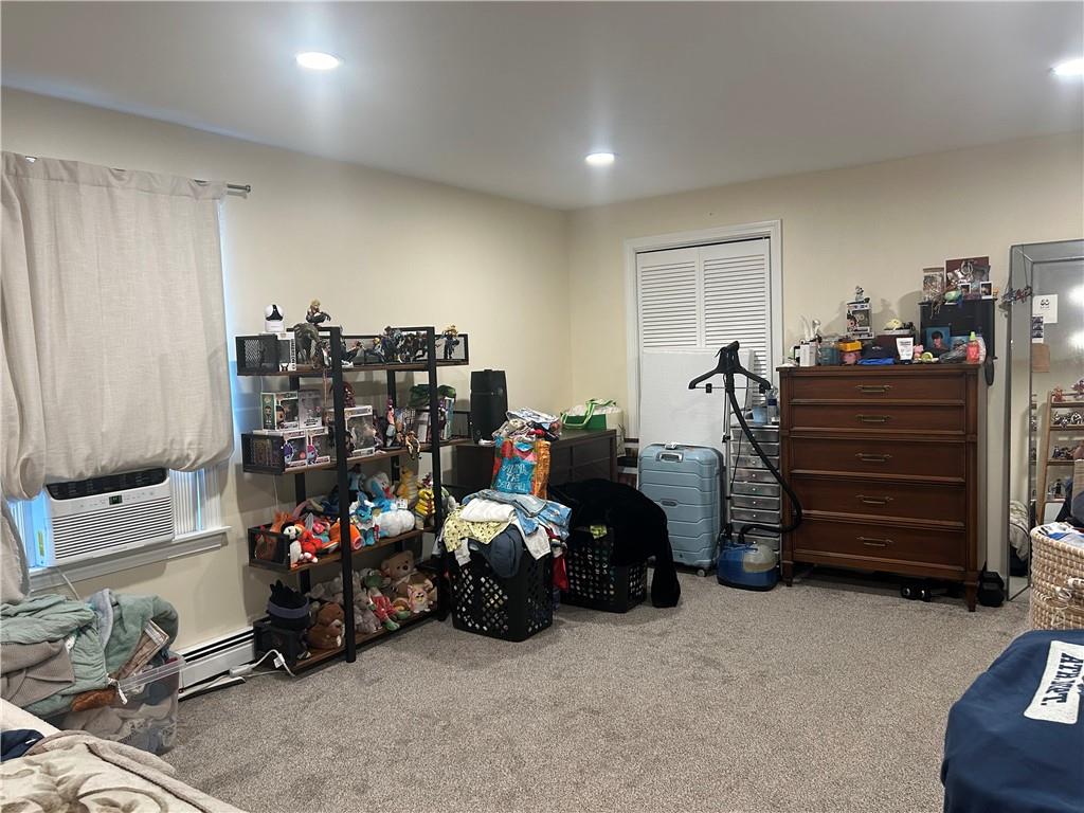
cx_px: 542
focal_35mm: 26
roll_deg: +2.4
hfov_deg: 67.3
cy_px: 406
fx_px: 814
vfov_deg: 53.1
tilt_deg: -3.7
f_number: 1.5
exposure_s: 1/60
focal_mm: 5.7
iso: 125
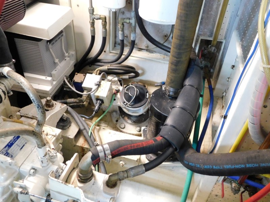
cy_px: 101
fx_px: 234
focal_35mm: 30
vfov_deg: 46.8
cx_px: 135
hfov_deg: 60.0
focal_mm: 5.3
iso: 500
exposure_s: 1/8
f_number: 3.2
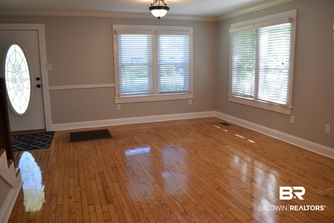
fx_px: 250
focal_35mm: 27
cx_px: 167
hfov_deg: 67.4
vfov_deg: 47.9
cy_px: 112
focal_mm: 18
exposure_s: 1/80
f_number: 4.5
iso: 400
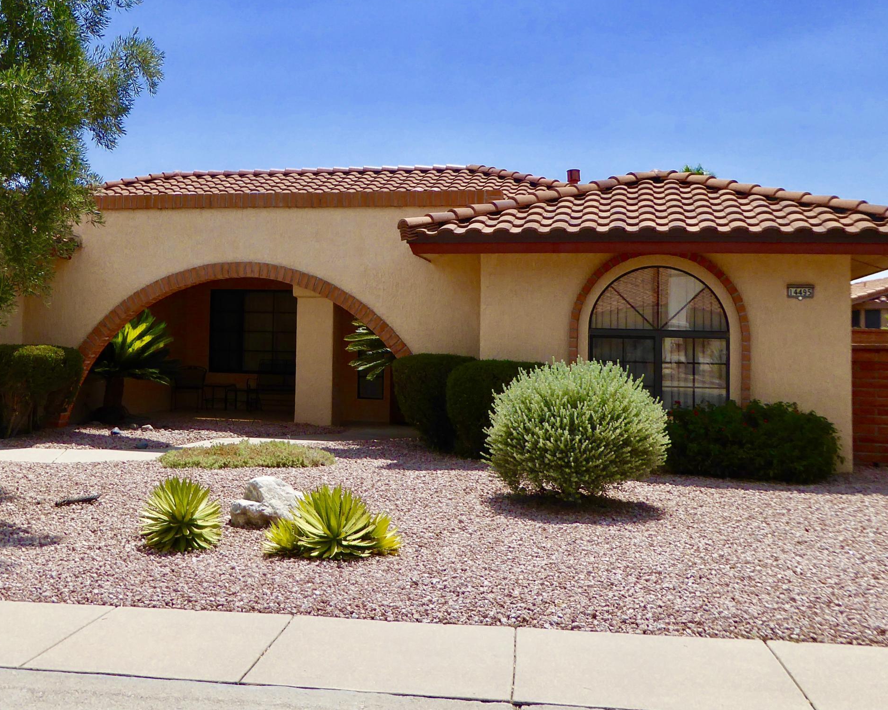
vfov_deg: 33.3
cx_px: 286
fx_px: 1182
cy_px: 284
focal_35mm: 45
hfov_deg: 40.6
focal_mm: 5
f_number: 3.5
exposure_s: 1/1300
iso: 100
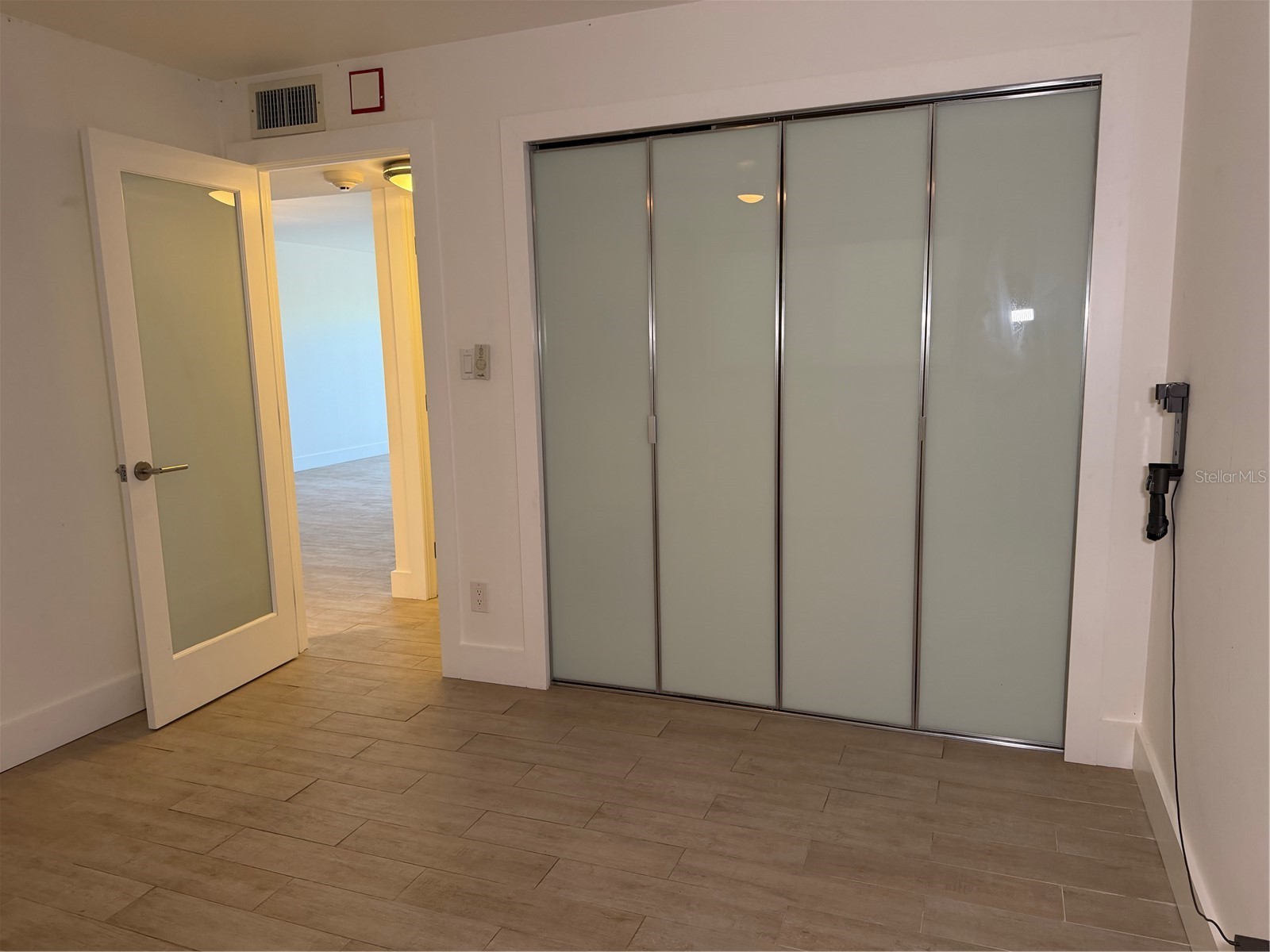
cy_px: 476
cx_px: 635
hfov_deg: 71.6
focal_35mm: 24
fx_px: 881
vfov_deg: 56.8
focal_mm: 6.76
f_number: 1.78
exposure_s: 1/84
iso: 200
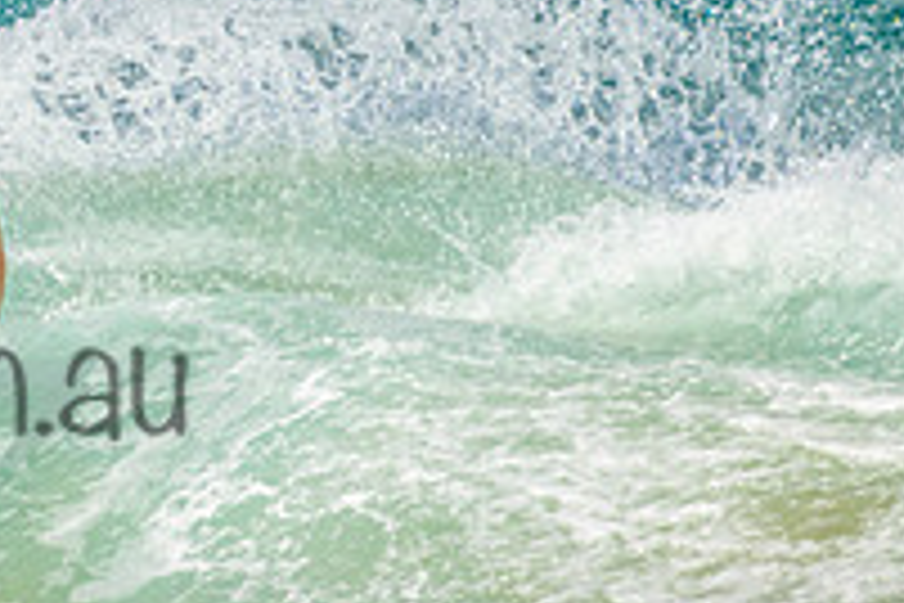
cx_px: -288
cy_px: 331
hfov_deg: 0.9
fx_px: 57952
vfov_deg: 0.6
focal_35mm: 2308
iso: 720
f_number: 11
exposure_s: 1/2000
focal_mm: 800
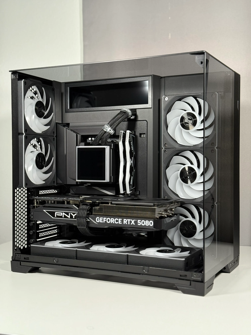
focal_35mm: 48
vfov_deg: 39.7
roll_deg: -0.3
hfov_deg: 30.3
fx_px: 464
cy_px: 168
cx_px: 126
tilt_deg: +0.6
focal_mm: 6.76
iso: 250
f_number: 1.78
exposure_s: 1/58
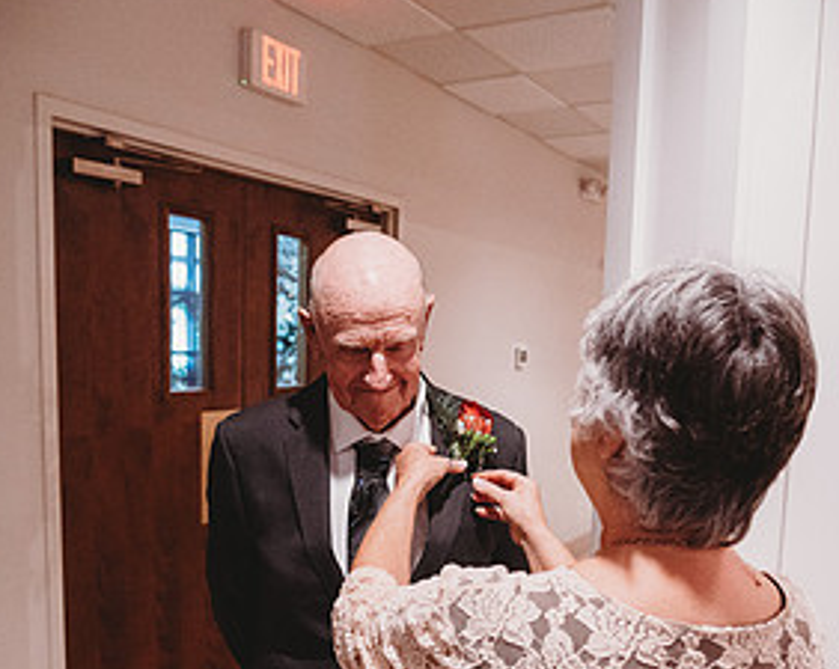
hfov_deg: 50.3
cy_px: 458
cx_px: 405
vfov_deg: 40.5
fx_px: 893
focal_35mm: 36
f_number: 4
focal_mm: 24
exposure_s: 1/125
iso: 5000
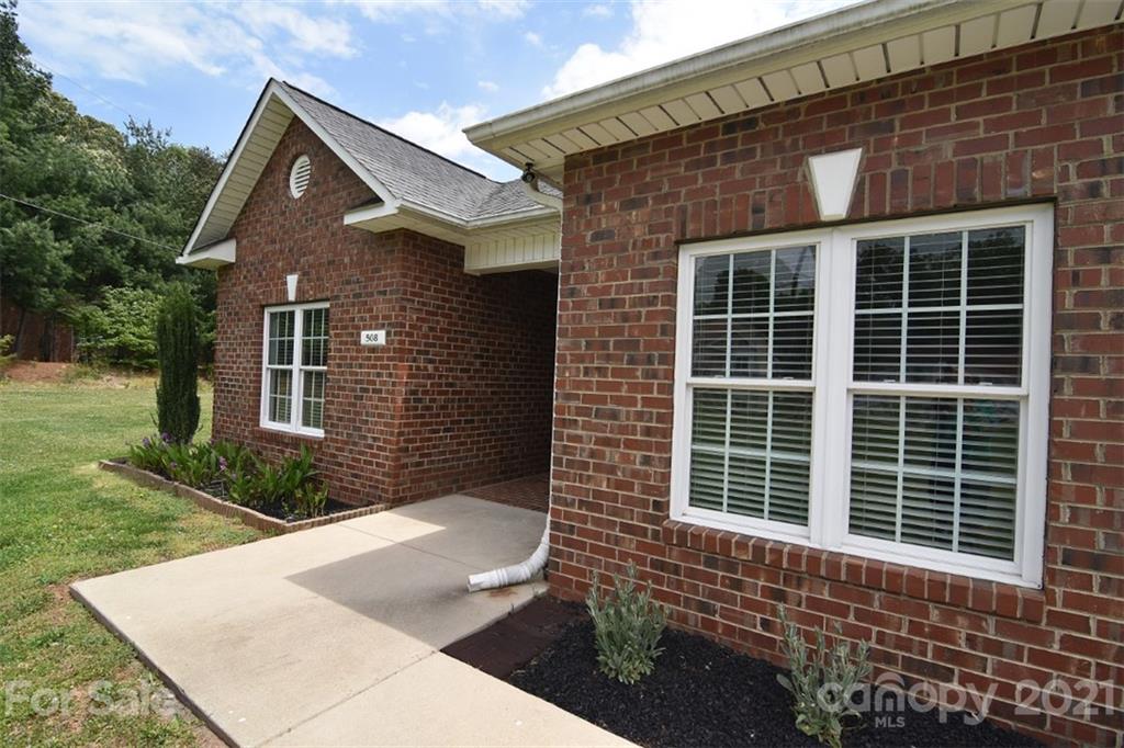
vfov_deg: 72.0
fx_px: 515
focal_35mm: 16
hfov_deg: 95.0
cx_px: 562
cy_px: 374
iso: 450
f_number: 8
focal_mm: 11
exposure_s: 1/500
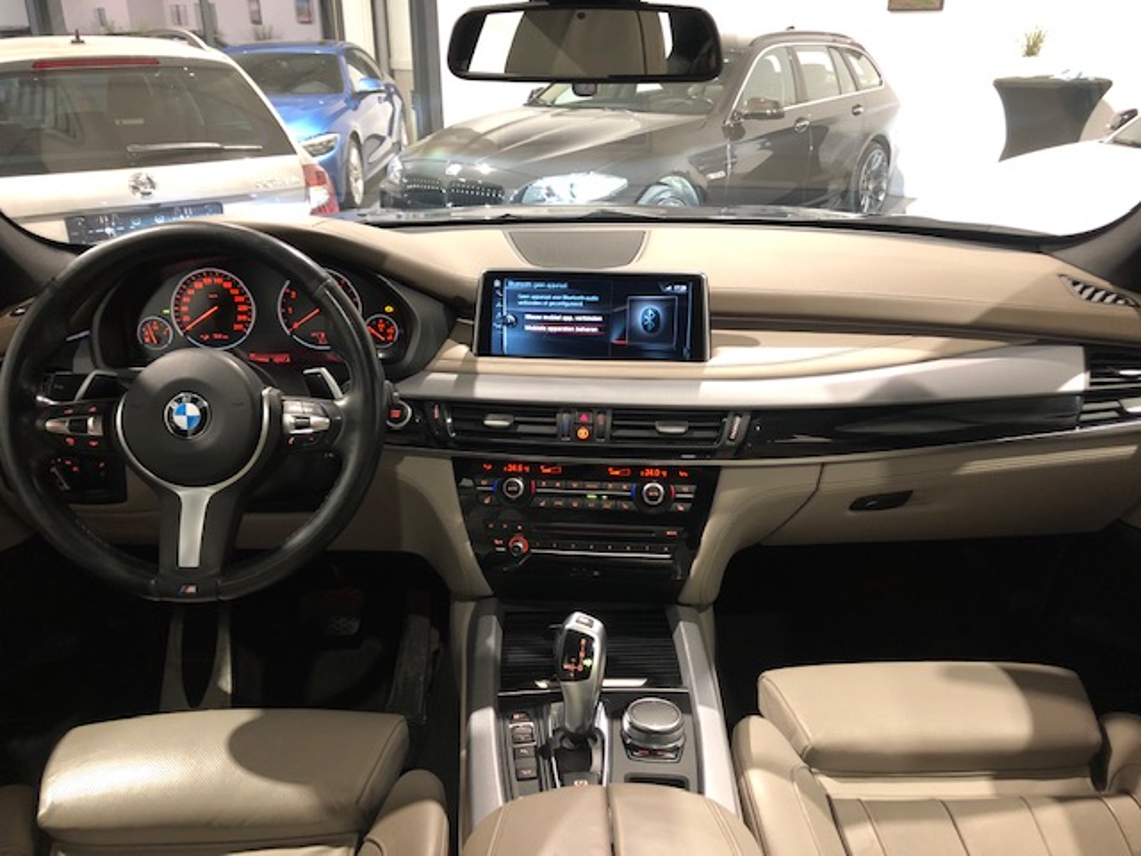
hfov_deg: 63.4
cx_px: 570
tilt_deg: -23.3
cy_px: 428
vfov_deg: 49.7
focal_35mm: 28
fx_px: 923
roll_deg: +0.3
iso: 100
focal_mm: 3.99
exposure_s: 1/7
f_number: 1.8
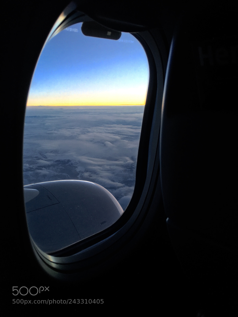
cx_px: 119
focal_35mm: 29
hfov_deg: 48.2
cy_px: 158
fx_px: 266
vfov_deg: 61.7
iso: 40
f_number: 2.2
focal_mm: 4.15
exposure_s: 1/30
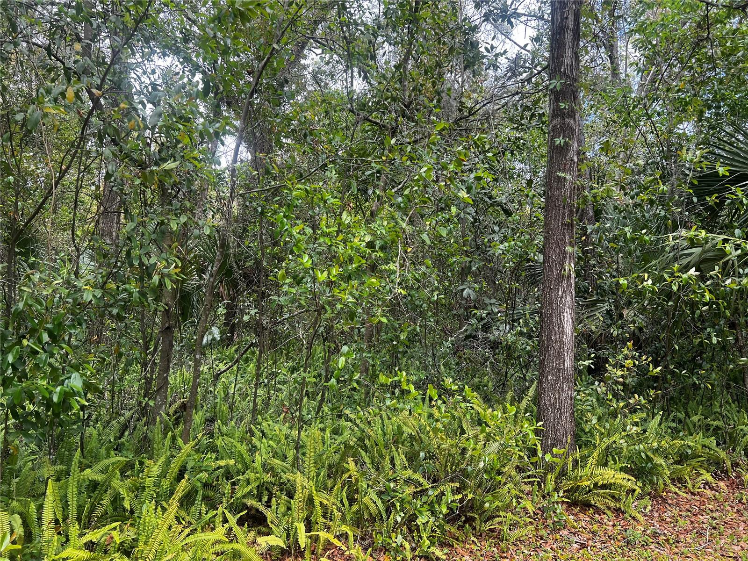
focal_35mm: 26
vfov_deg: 53.1
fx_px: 562
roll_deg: +0.7
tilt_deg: +6.1
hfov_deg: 67.3
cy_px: 280
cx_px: 374
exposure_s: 1/404
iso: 50
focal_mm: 5.7
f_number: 1.5
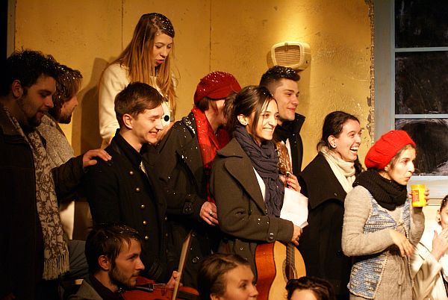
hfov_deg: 19.4
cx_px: 224
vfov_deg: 13.1
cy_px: 150
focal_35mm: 105
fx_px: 1309
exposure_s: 1/30
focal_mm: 70
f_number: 2.8
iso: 400
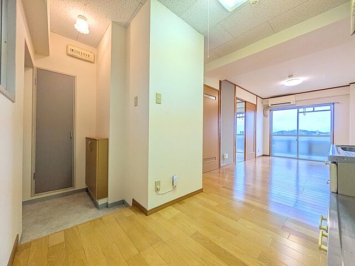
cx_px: 178
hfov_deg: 102.1
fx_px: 144
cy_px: 133
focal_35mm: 14
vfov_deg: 85.7
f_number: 2.2
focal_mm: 1.83
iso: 90
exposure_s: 1/100
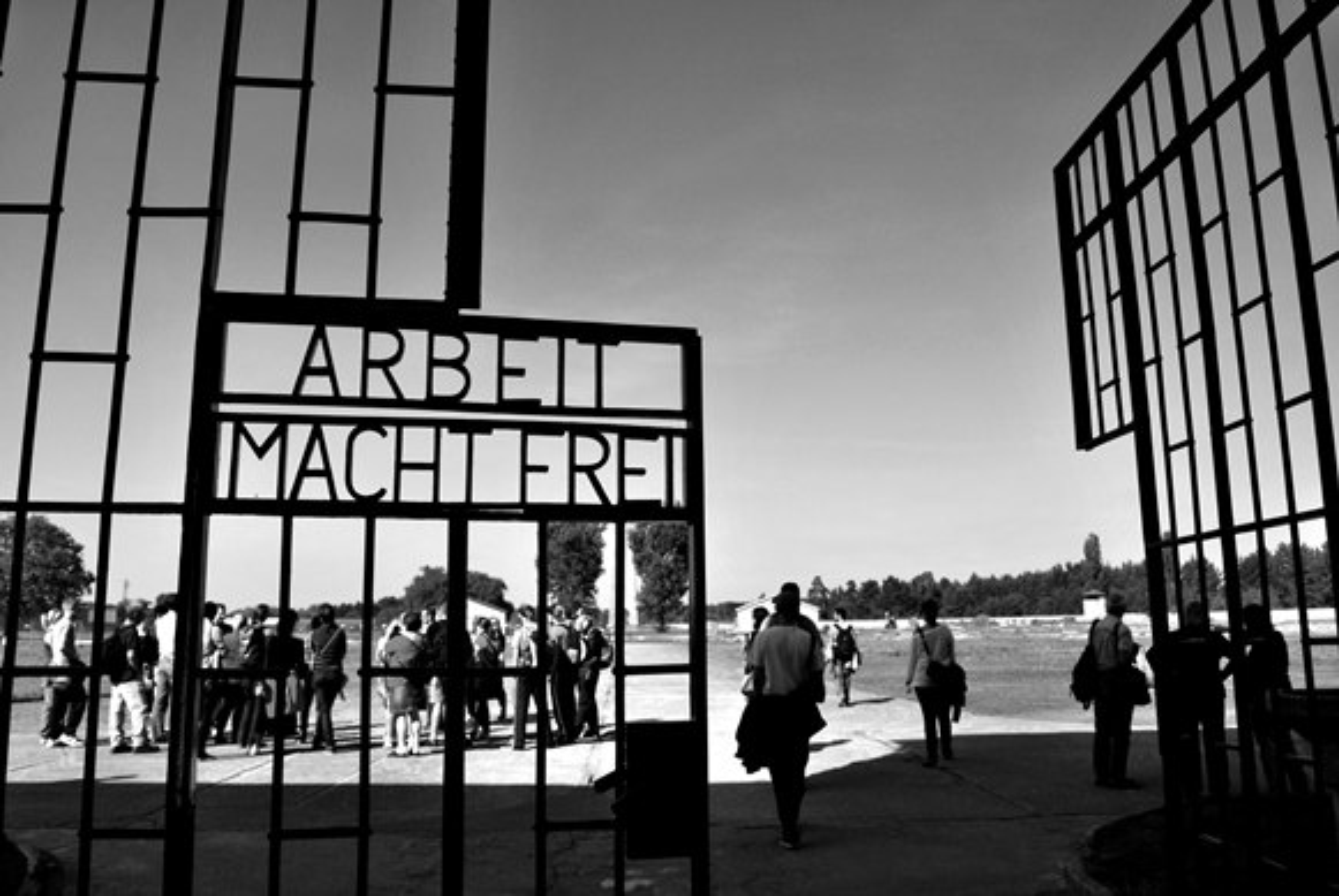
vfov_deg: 48.1
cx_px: 670
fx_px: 1006
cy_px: 448
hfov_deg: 67.3
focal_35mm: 27
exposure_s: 1/2500
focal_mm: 18
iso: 400
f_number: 5.6
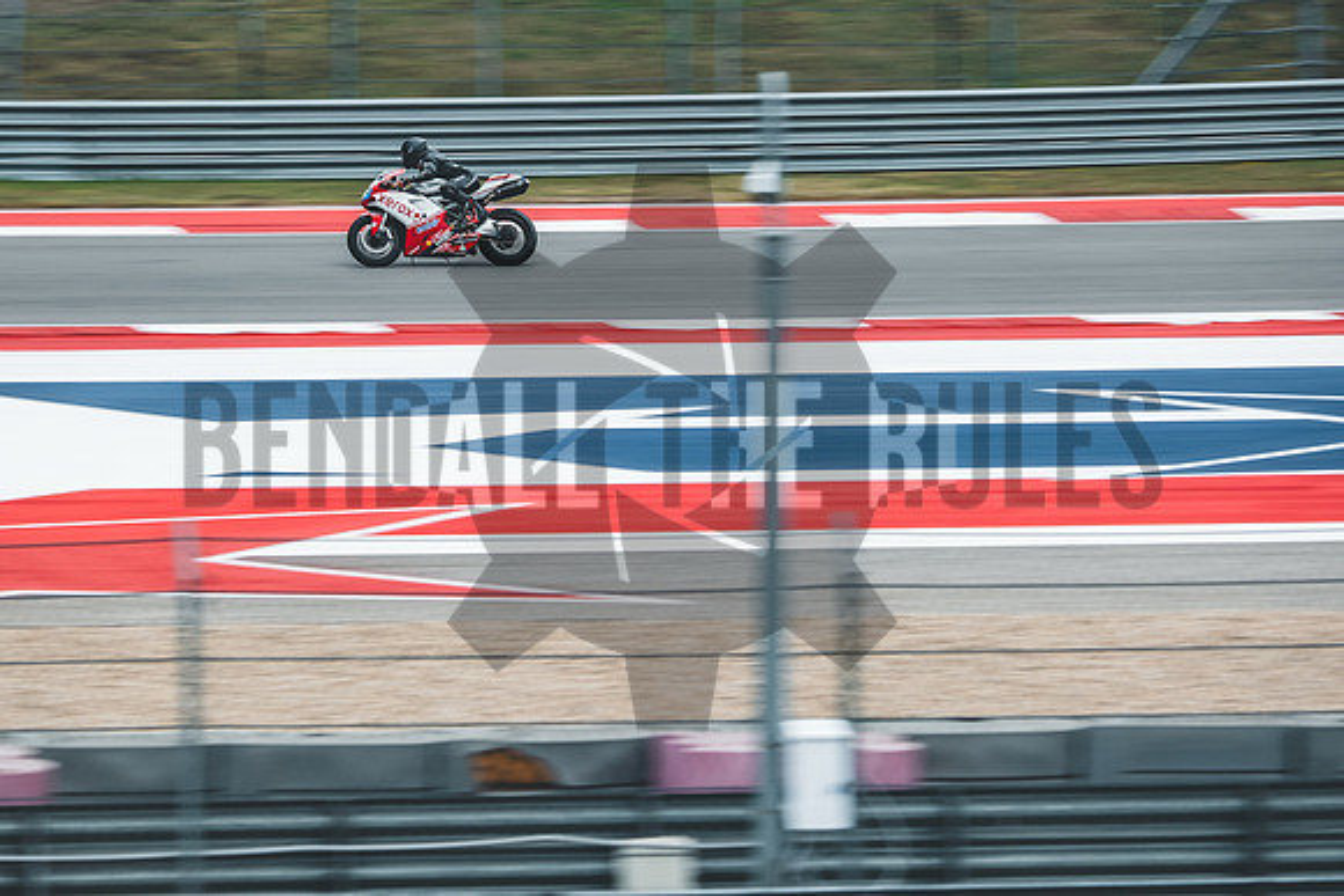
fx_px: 13205
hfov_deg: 5.8
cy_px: 453
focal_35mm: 354
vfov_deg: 3.9
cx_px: 572
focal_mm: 200
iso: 160
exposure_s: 1/80
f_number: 3.2
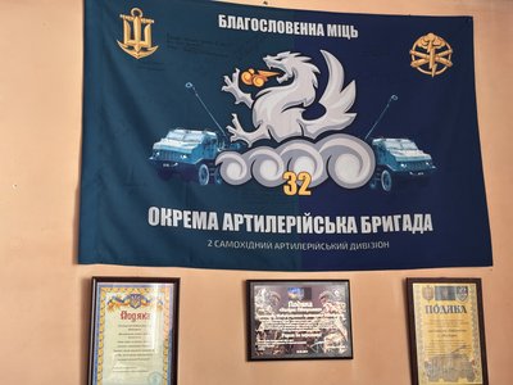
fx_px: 771
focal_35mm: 52
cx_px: 256
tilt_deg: +11.3
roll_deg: +1.0
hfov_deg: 36.8
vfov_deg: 28.0
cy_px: 192
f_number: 1.6
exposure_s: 1/43
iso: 160
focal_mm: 5.96
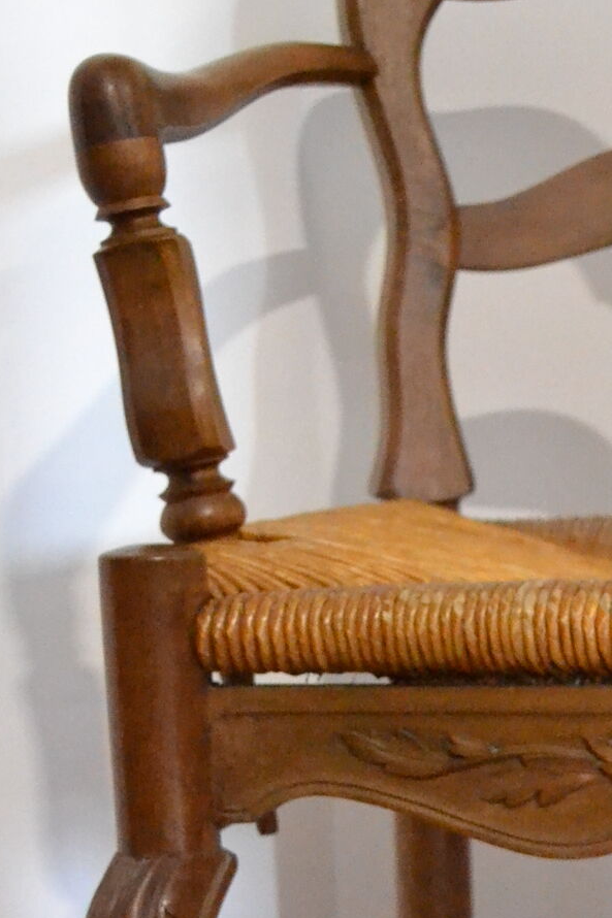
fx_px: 2576
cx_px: 752
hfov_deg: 13.2
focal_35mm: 101
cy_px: 841
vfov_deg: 19.8
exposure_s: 1/100
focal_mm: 26
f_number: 4.2
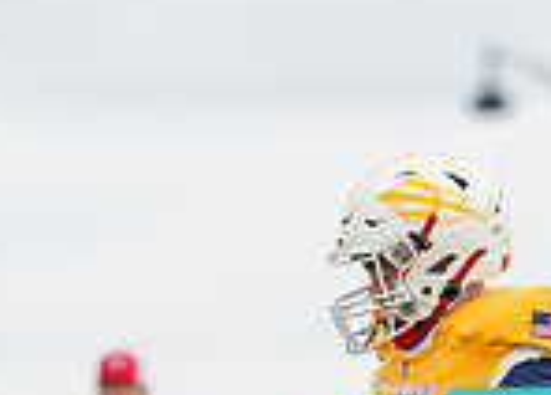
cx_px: 321
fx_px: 15835
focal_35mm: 1011
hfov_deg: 2.0
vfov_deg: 1.4
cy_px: 553
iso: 500
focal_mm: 171
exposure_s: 1/2000
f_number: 2.8
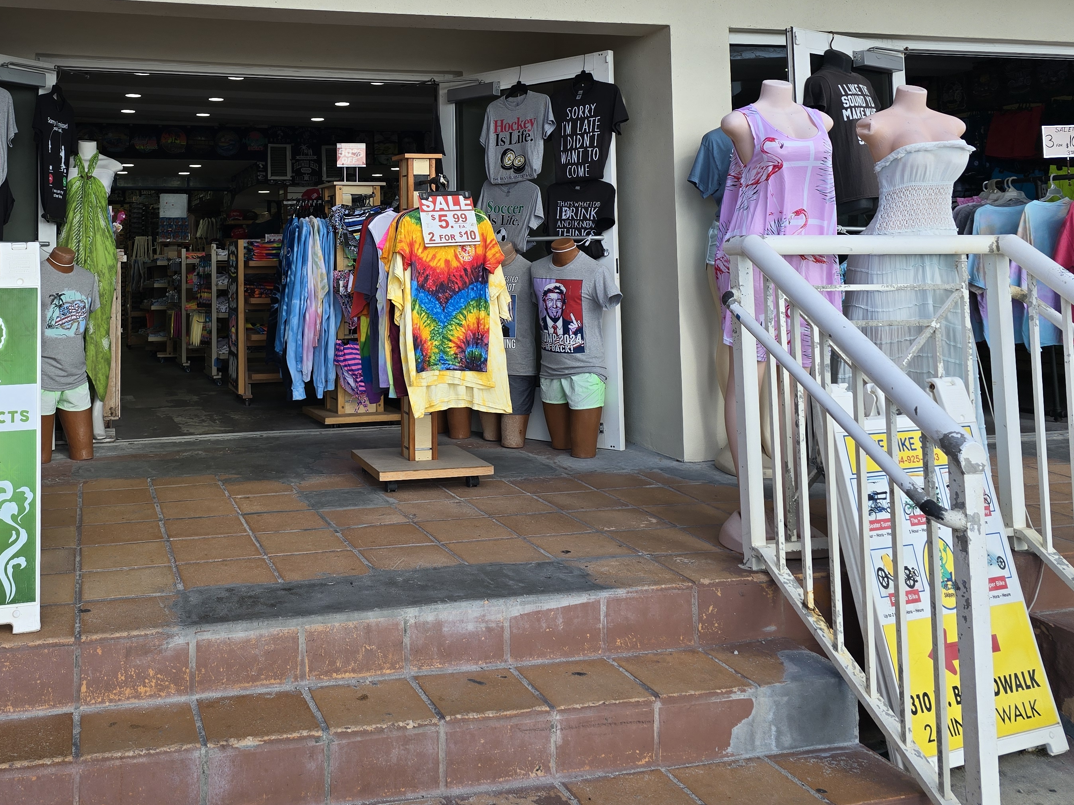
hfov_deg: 52.5
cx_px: 325
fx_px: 1055
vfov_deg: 40.7
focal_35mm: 34
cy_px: 211
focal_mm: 6.3
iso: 12
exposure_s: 1/270
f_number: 1.7
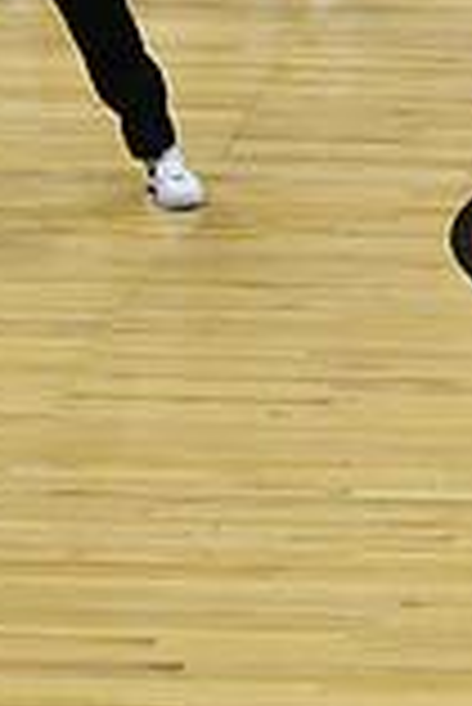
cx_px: 1272
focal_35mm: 388
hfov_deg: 3.5
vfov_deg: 5.3
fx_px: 7613
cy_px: -38
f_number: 3.5
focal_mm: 70
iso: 3200
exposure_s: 1/400
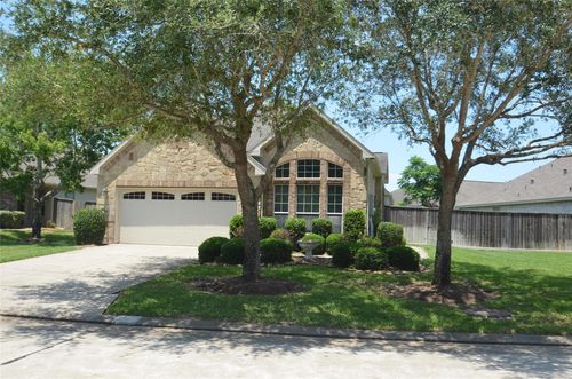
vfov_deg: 41.5
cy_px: 190
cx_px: 286
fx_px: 499
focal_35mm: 32
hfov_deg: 59.6
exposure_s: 1/250
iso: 160
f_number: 8
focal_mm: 21
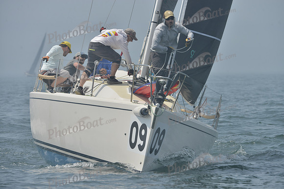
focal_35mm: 400
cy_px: 94
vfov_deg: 3.4
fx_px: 3156
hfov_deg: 5.2
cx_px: 142
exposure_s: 1/1000
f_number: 10
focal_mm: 400
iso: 280
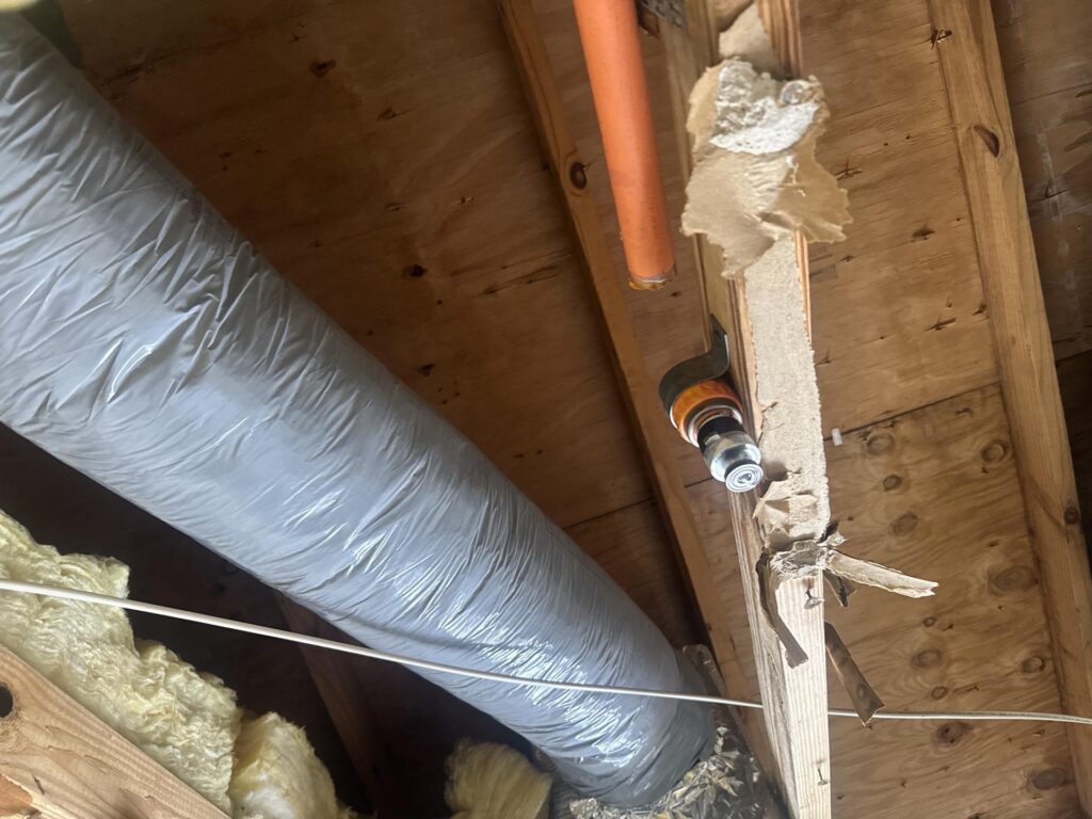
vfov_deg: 56.8
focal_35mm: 24
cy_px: 410
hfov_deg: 71.6
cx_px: 546
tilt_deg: +51.4
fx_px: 757
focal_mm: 6.76
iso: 500
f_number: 1.78
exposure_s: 1/60
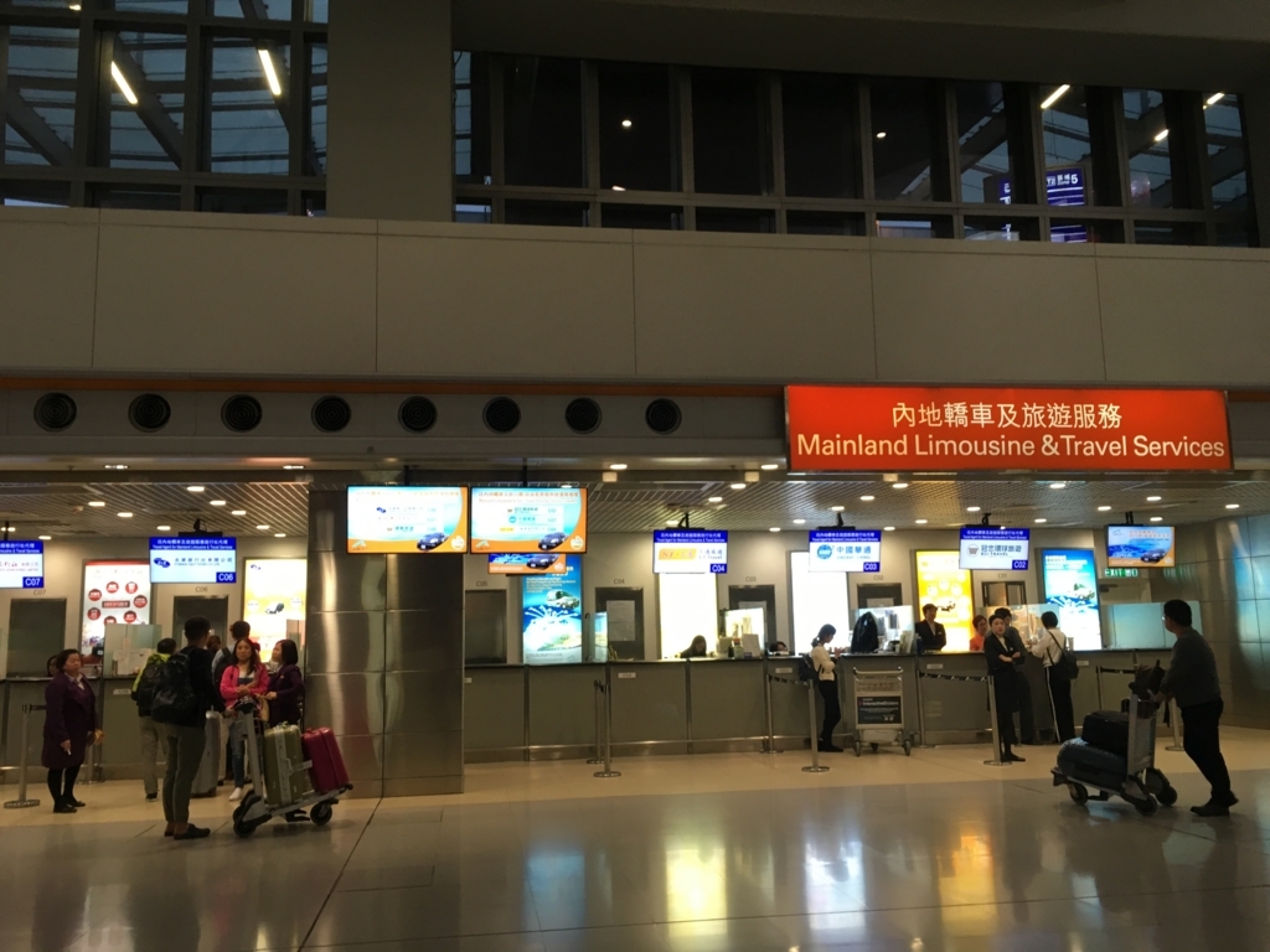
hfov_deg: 61.7
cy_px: 476
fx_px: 1064
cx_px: 635
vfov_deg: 48.2
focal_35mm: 29
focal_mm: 4.15
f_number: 2.2
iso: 50
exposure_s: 1/33
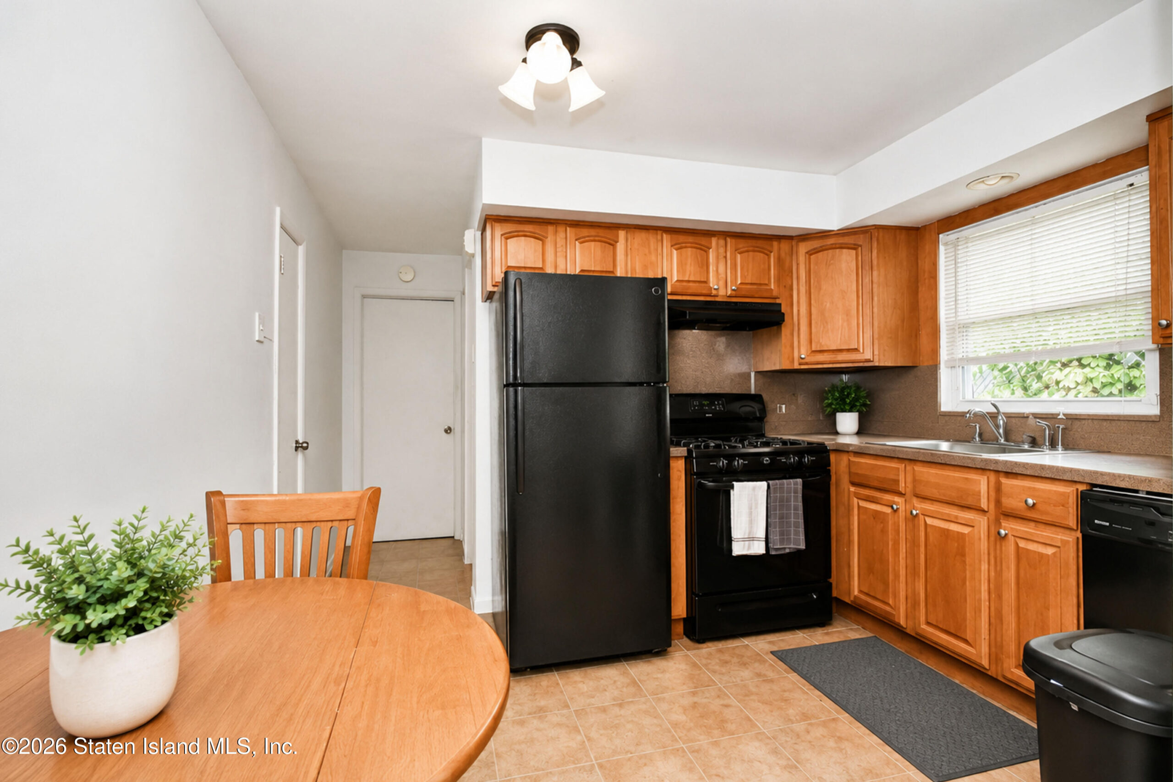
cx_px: 586
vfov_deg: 77.3
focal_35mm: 15
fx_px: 489
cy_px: 391
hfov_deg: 100.4
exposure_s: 1/160
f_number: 9
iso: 1600
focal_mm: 10
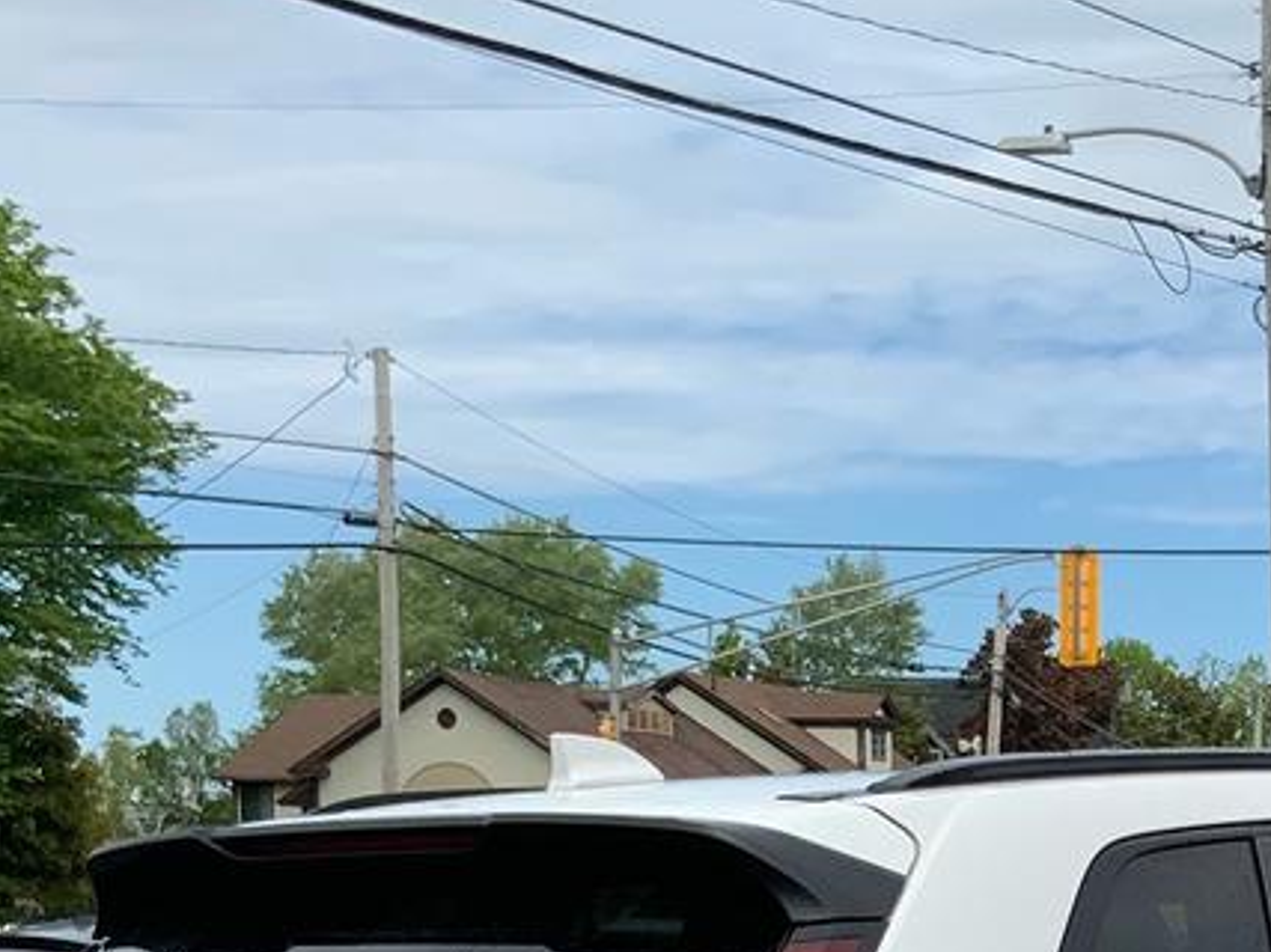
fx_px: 3193
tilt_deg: -5.9
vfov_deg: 16.1
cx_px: 1235
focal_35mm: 87
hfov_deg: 21.8
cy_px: 1208
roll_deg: -1.0
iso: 16
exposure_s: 1/2427
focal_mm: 3
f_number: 1.8
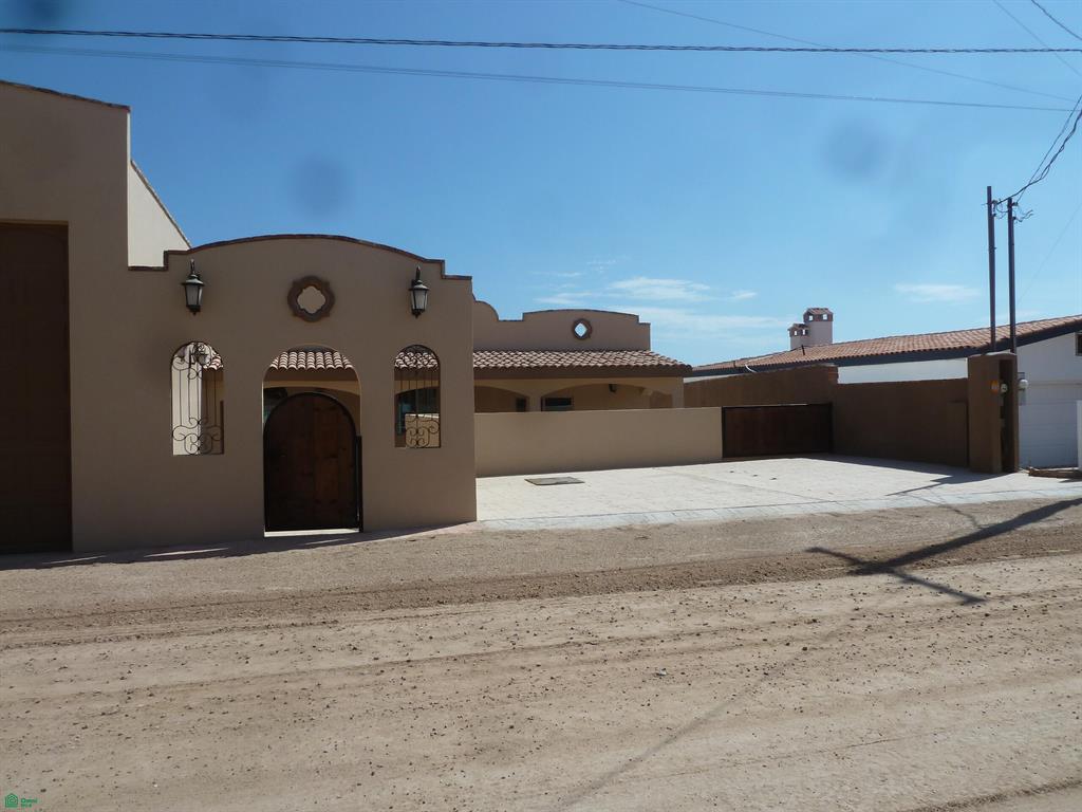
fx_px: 781
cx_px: 541
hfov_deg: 69.4
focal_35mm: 25
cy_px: 406
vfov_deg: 54.9
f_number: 5.6
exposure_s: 1/500
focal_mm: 4.1
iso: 80
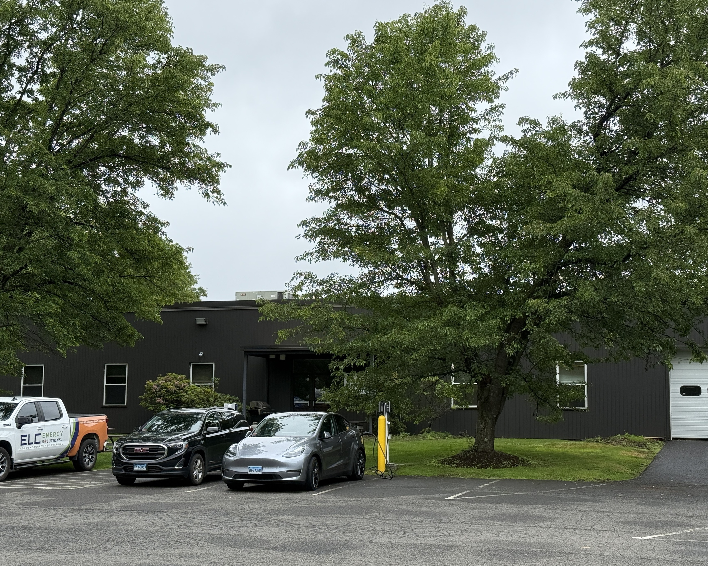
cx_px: 362
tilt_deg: +5.2
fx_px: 1153
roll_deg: -0.8
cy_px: 297
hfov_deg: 34.1
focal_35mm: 55
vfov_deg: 27.6
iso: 80
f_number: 1.78
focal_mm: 6.76
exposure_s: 1/1795
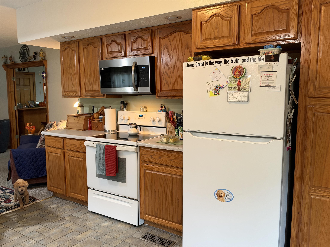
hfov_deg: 65.3
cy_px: 124
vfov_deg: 51.4
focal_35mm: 27
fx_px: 257
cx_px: 165
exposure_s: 1/60
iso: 320
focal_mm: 6.93
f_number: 1.8
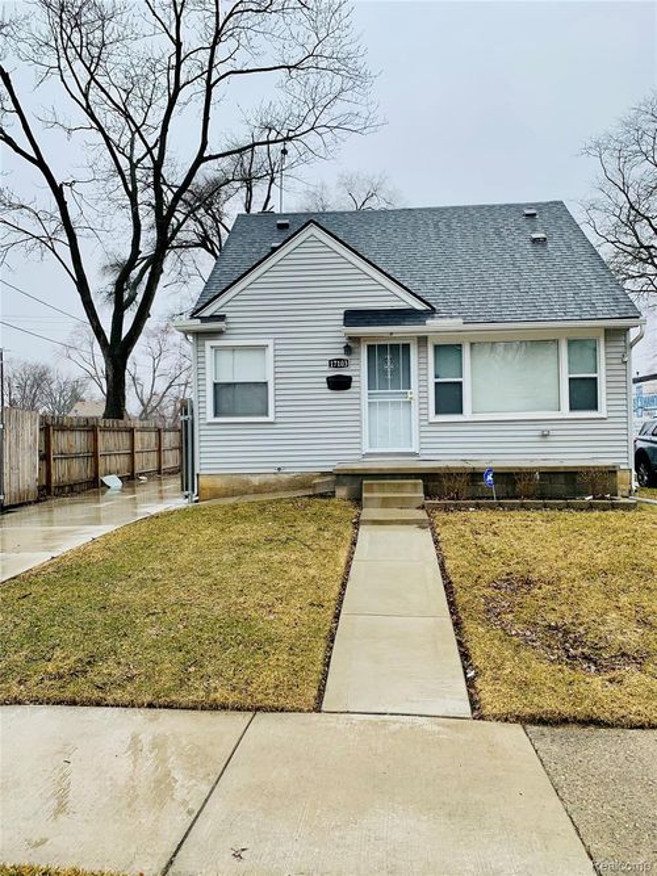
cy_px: 438
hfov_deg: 53.0
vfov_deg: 67.3
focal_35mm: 26
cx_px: 328
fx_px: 658
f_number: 1.8
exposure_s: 1/474
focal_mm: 4.25
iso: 25
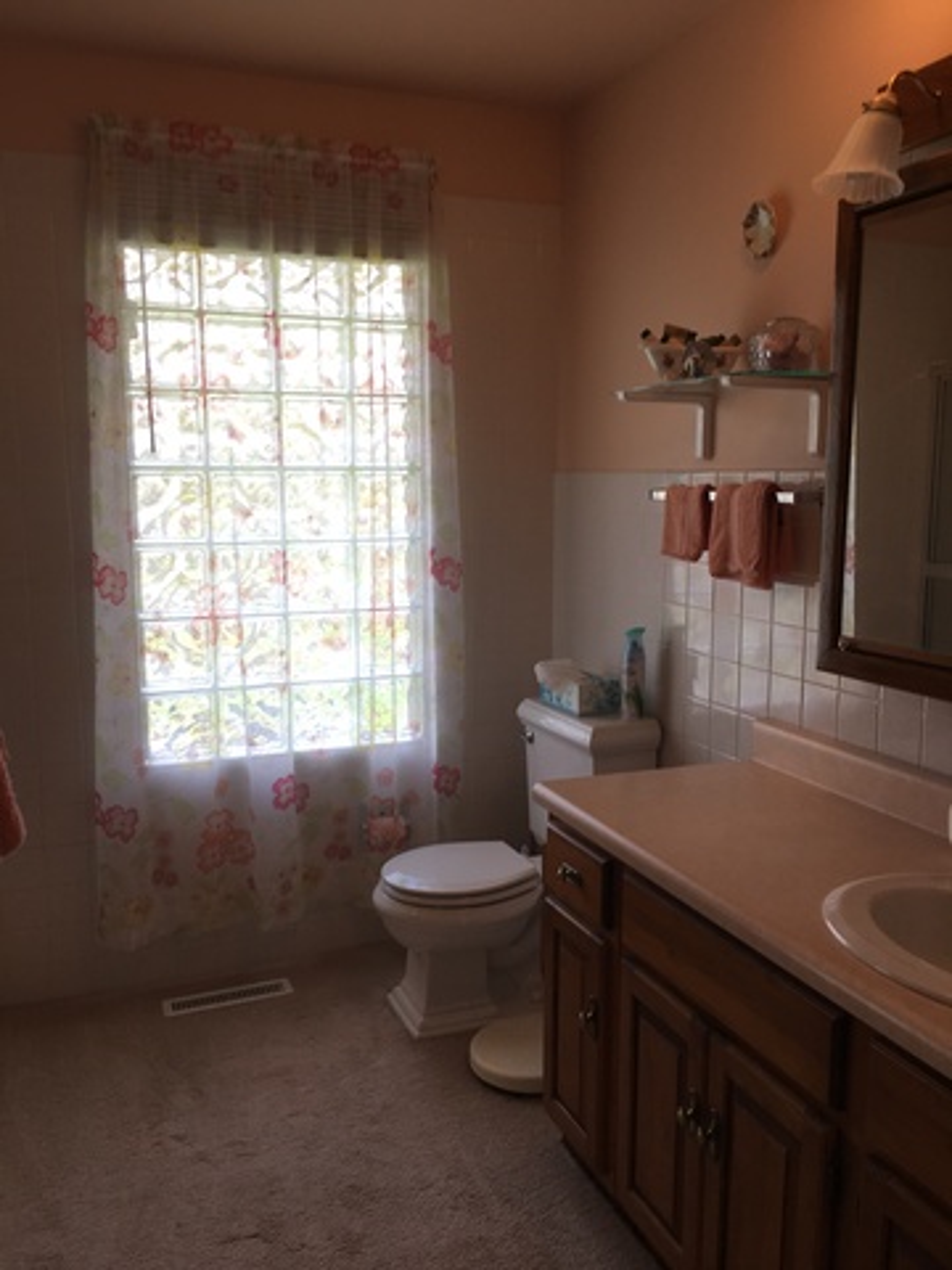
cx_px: 476
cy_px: 635
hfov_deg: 48.2
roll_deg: +1.2
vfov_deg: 61.7
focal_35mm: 29
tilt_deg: -7.7
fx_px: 1063
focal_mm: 4.15
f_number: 2.2
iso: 25
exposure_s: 1/60
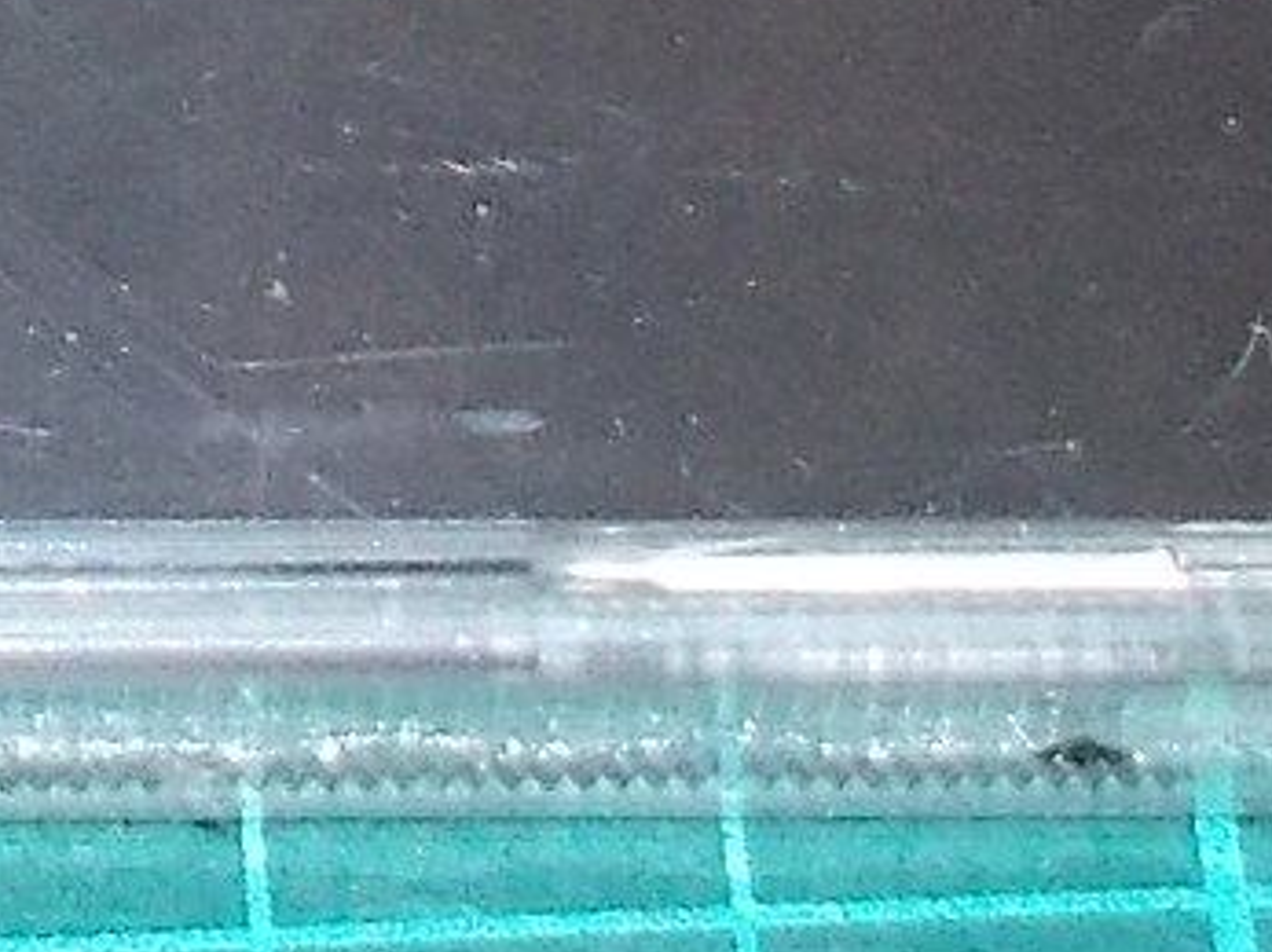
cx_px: -396
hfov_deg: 10.2
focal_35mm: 190
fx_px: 6979
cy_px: -1095
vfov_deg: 7.4
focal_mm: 4.1
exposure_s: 1/30
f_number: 3.3
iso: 200
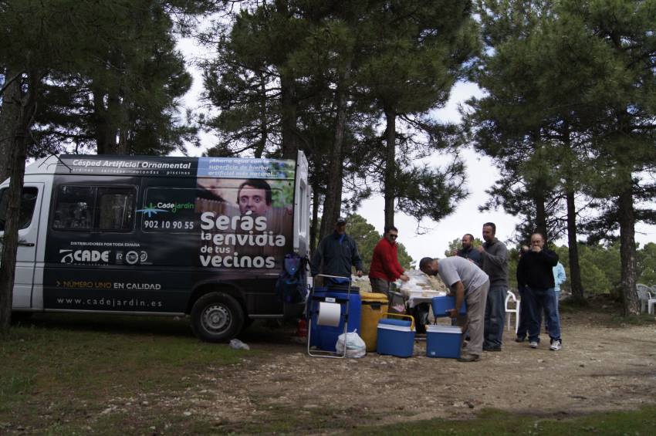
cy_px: 218
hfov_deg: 62.0
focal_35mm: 30
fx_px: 546
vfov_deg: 43.5
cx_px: 328
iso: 800
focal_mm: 20
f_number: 5.6
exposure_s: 1/3200
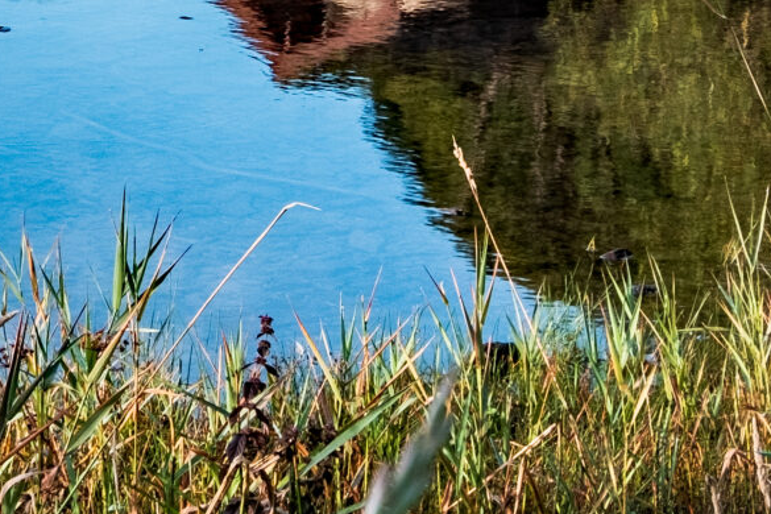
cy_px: -383
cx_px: -121
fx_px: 2720
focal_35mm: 127
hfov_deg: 15.6
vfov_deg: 10.2
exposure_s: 1/25
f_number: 11
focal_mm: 19.1
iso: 200
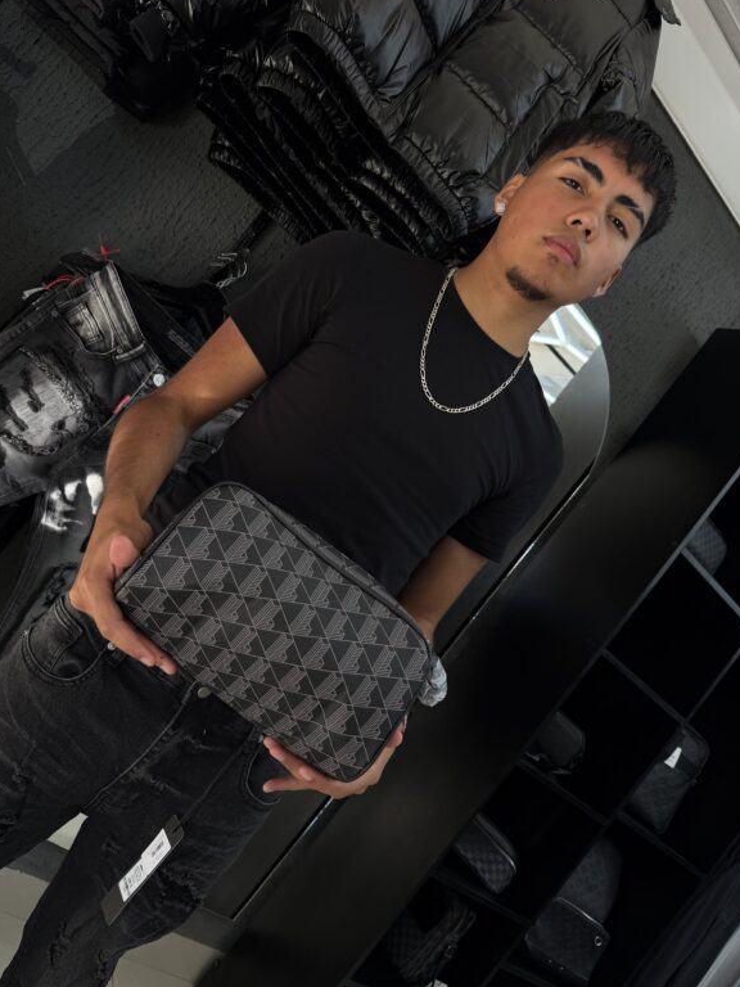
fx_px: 713
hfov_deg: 54.9
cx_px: 361
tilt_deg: +3.8
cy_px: 496
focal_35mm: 25
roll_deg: -38.4
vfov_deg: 69.4
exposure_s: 1/336
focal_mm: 6.76
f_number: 1.78
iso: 80
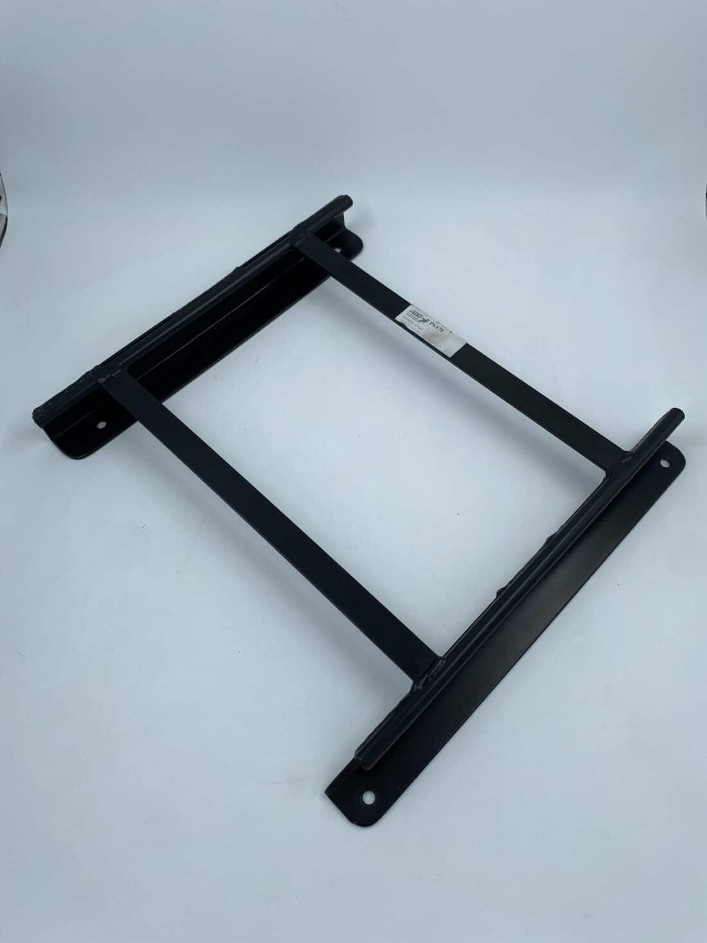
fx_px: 708
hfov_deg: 53.1
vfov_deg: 67.3
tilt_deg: -58.6
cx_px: 354
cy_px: 472
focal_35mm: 26
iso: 32
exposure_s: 1/681
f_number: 1.8
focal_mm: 4.25
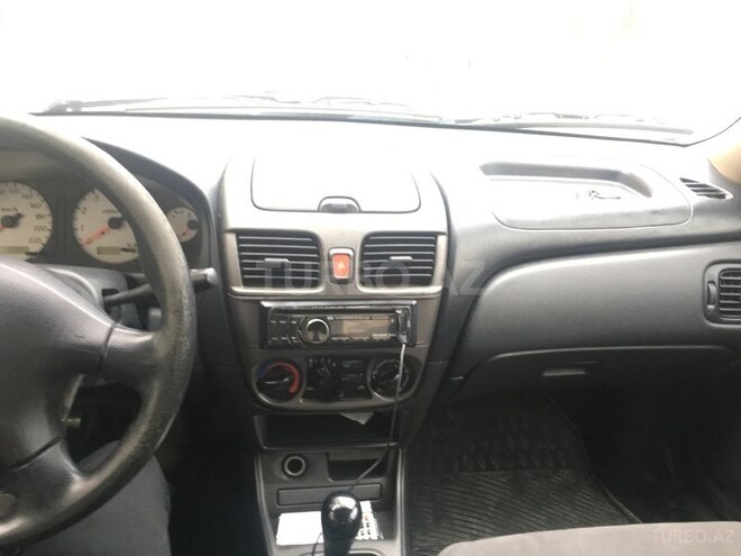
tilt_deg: -23.4
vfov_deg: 48.2
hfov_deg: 61.7
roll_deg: -1.2
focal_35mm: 29
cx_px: 370
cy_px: 278
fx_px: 621
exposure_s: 1/33
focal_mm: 4.15
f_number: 2.2
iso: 125
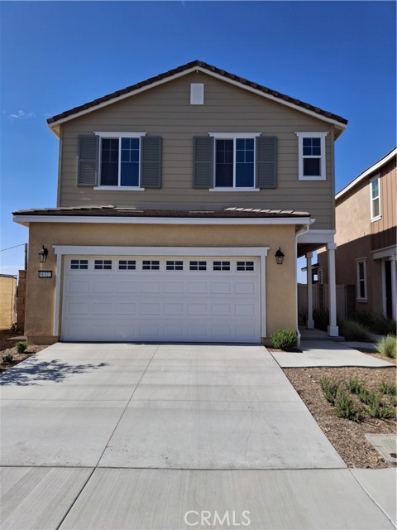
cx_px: 198
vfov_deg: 69.4
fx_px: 382
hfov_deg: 54.9
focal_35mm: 25
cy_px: 265
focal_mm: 4.69
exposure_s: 1/1361
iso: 32
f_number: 1.8
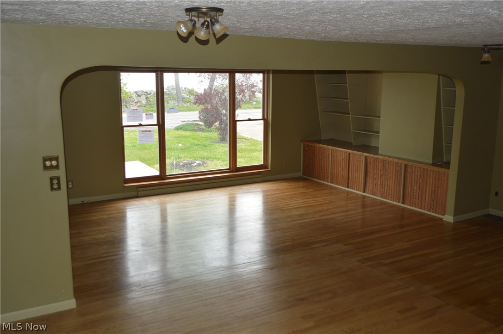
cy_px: 167
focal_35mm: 36
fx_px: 502
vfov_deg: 36.8
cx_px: 252
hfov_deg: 53.2
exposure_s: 1/125
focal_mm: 24
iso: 220
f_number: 4
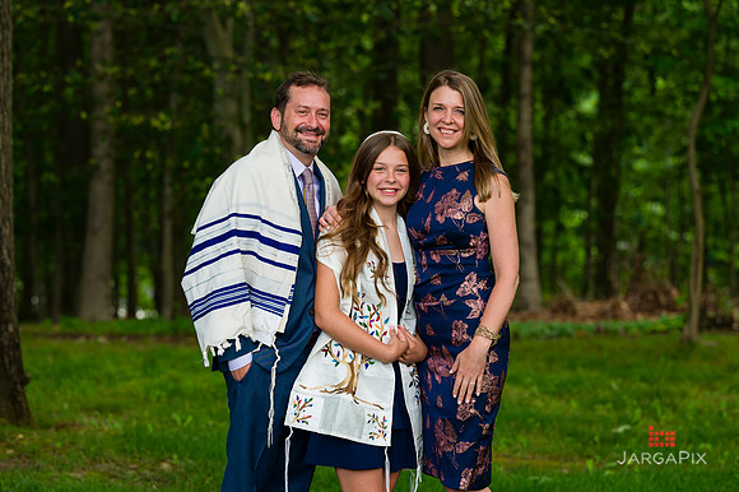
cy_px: 235
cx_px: 338
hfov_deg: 19.8
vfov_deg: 13.3
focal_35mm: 103
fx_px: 2114
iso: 200
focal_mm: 92
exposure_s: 1/320
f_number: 3.5
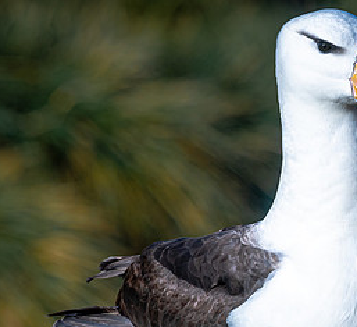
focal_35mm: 1094
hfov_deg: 1.7
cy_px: 89
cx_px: 505
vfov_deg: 1.5
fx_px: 12231
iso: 140
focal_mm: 300
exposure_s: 1/640
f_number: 8
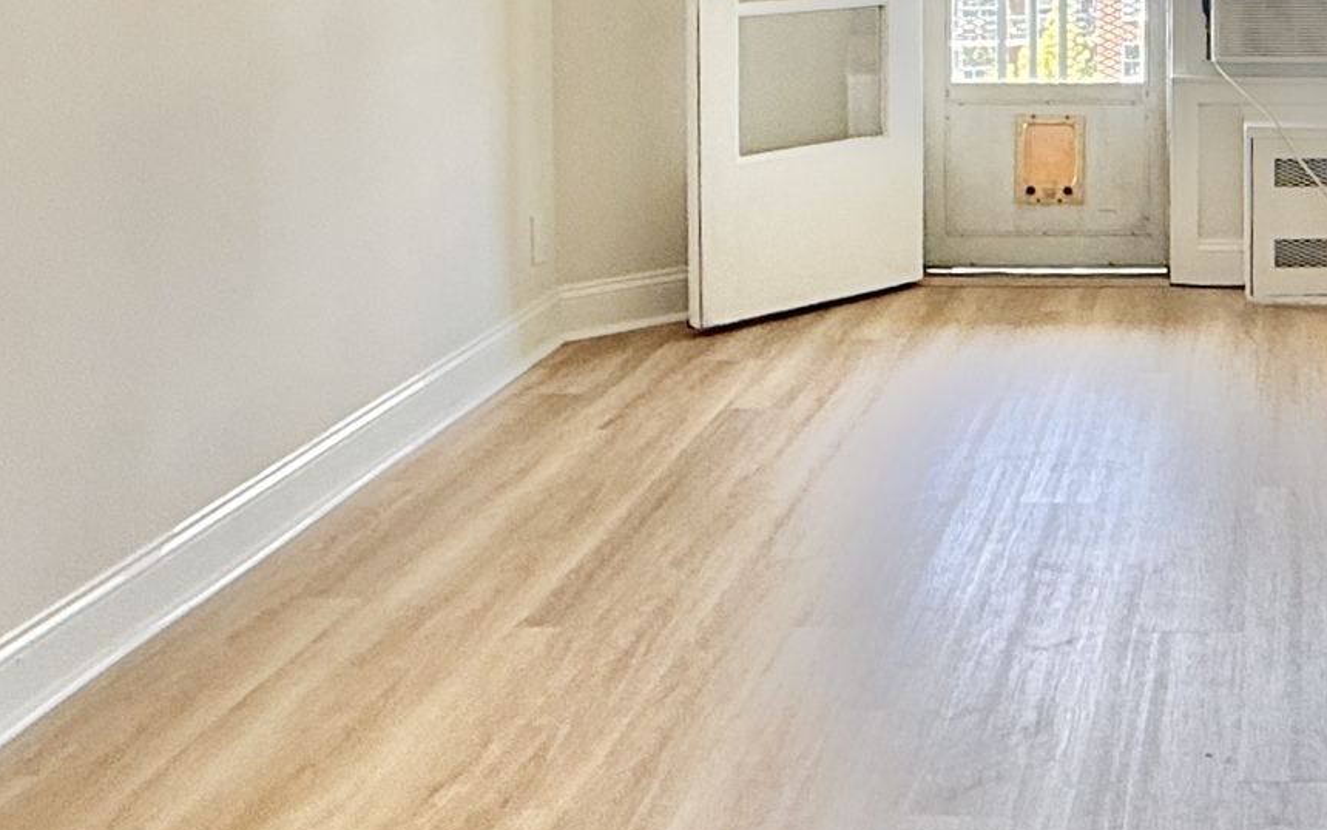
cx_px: 1307
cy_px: -62
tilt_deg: -2.8
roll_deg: +0.7
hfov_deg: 34.9
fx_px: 1917
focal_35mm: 53
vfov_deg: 23.1
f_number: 2.2
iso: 80
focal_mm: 2.22
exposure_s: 1/99
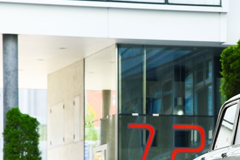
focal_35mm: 318
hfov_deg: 6.4
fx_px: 2120
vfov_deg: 4.3
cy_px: 151
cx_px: 310
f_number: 7.1
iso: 320
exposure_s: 1/80
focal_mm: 120
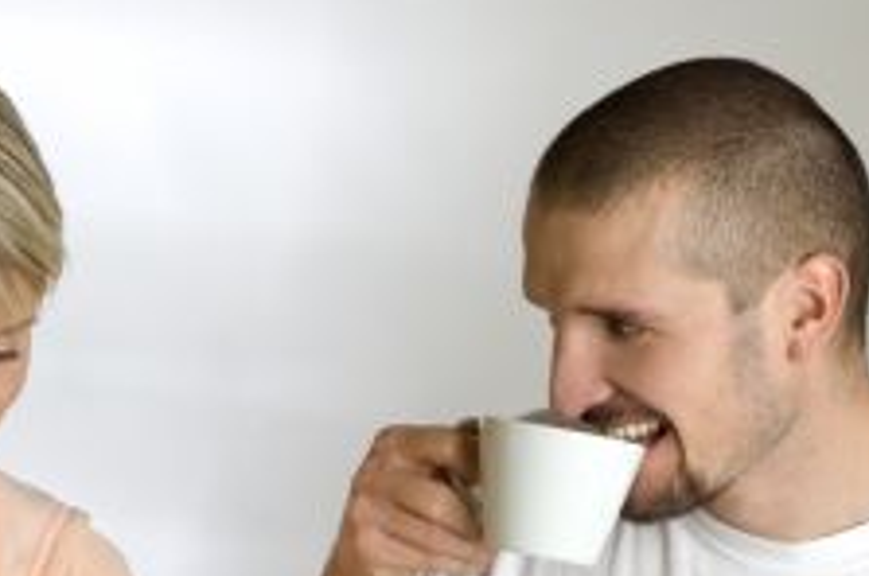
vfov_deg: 7.3
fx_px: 4507
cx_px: 218
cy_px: 594
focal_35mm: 187
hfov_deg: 11.0
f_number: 11
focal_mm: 58
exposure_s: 1/250
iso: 200
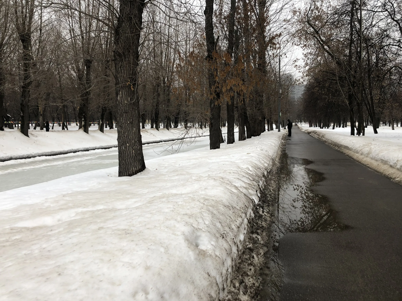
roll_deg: +1.8
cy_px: 150
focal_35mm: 28
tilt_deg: -0.4
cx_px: 201
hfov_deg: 63.4
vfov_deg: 49.7
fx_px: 325
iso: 32
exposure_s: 1/100
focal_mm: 4
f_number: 1.8
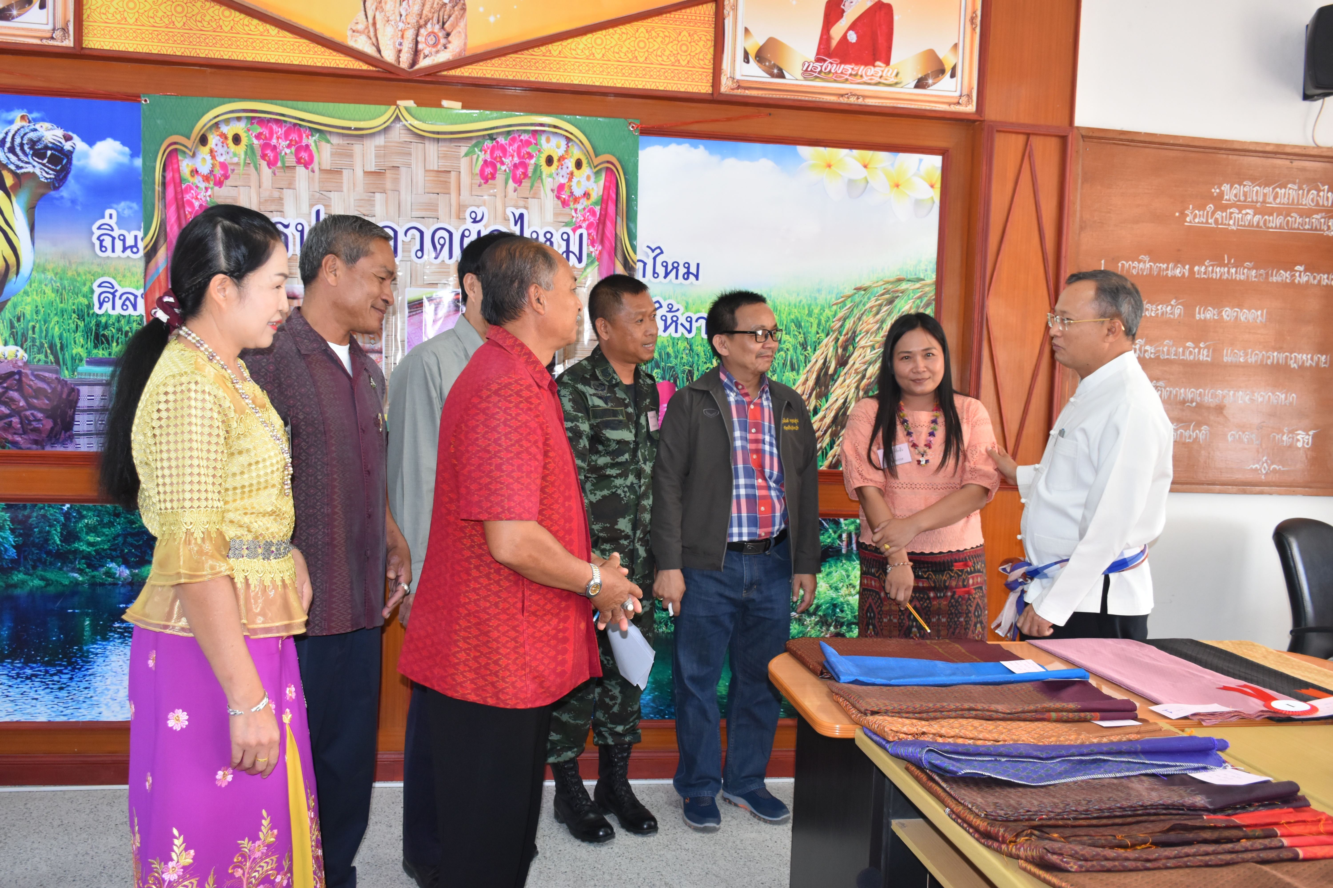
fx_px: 1111
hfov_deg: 61.9
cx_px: 666
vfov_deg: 43.6
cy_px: 444
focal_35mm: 30
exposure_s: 1/100
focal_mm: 20
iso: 800
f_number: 5
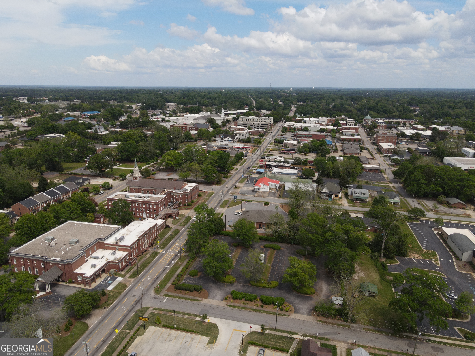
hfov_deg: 71.6
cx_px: 238
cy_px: 178
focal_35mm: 24
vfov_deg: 56.8
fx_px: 329
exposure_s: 1/800
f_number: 2.8
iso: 100
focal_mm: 4.5
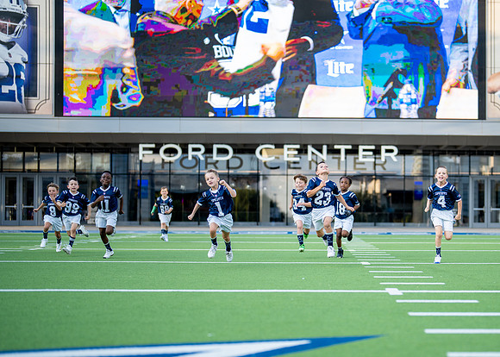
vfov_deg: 20.9
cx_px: 313
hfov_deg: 29.0
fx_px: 963
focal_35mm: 68
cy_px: 225
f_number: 1.2
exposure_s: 1/1600
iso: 125
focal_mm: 50
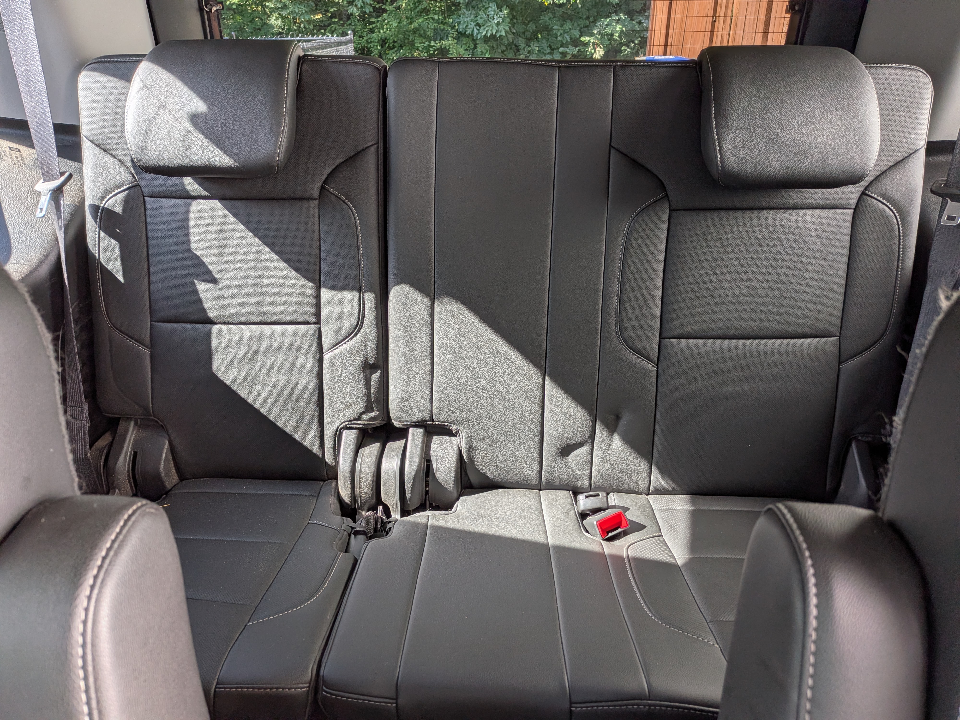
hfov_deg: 71.6
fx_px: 666
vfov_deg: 56.8
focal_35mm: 24
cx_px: 480
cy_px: 360
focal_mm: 4.53
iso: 28
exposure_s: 1/263
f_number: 1.7
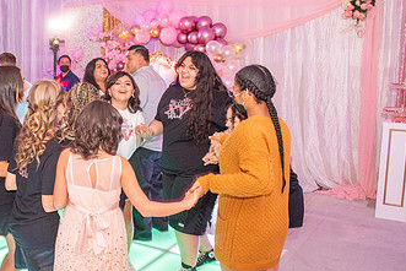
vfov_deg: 31.9
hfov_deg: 43.1
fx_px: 474
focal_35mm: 42
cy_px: 138
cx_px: 54
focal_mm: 24
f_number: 4
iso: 1250
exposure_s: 1/60
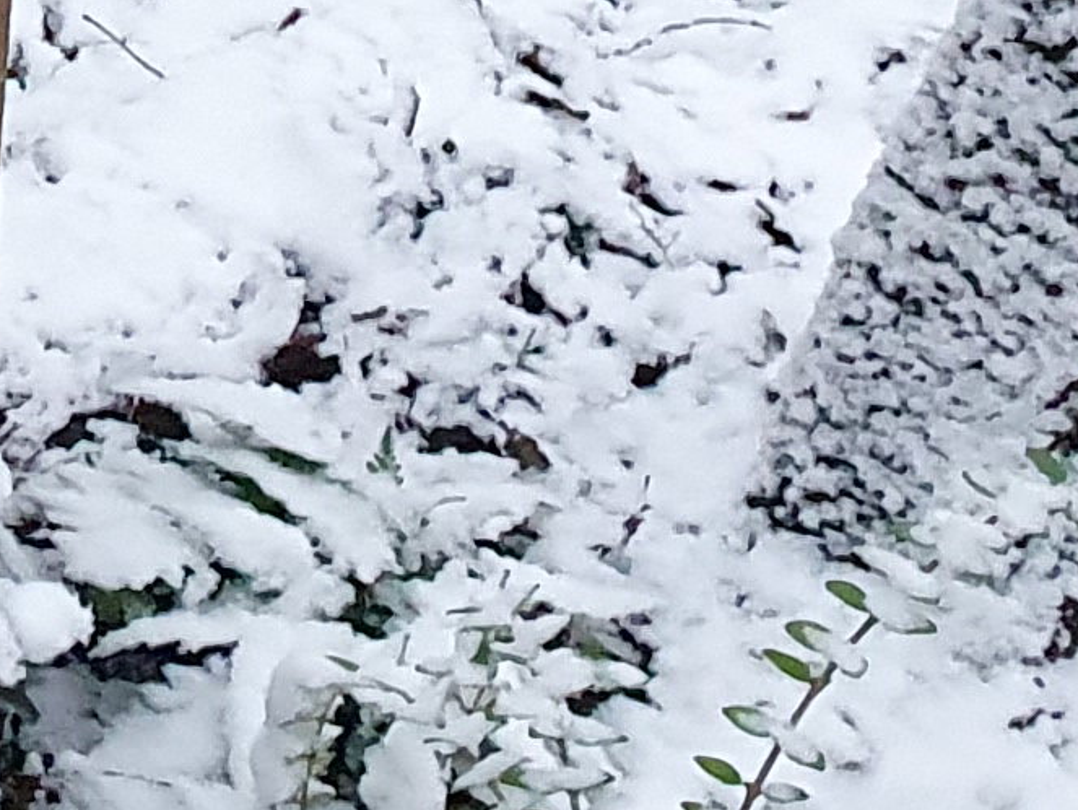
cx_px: -1509
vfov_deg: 8.3
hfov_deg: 10.7
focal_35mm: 158
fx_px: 4923
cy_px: -1399
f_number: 2.4
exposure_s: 1/50
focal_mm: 4.32
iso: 500
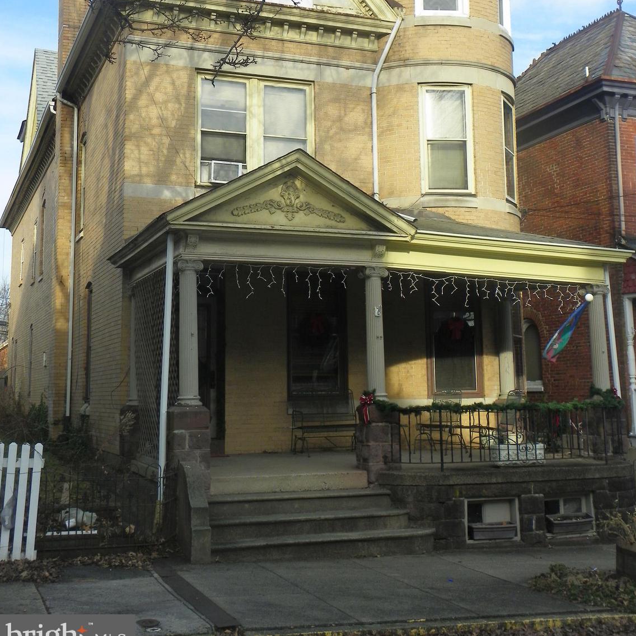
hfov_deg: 34.7
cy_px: 230
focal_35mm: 49
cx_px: 318
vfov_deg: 34.5
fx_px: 1019
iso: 64
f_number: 4
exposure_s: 1/200
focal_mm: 7.3
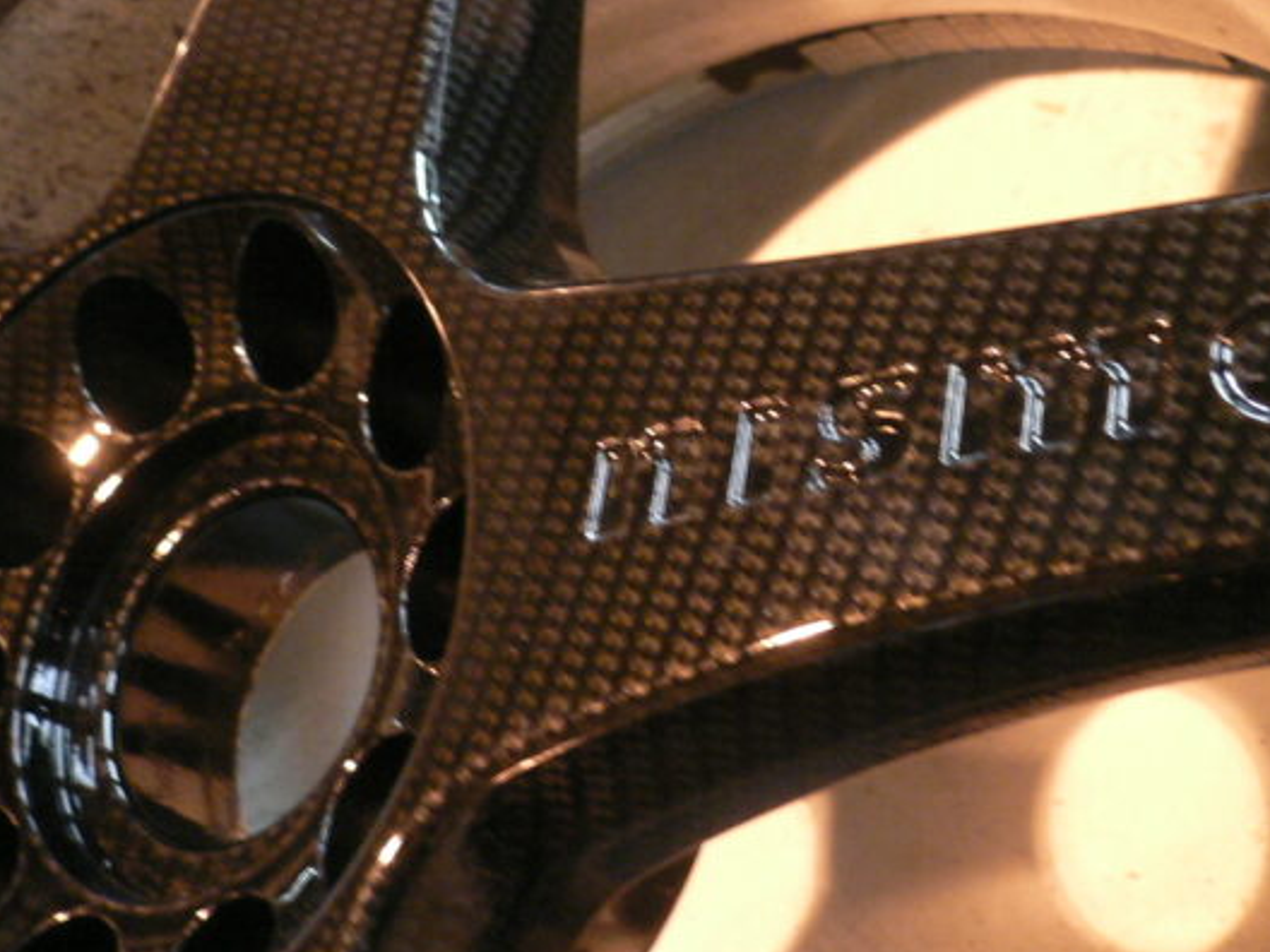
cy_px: 373
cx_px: 722
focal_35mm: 53
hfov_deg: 36.1
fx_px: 1944
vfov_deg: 27.5
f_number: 2.8
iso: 200
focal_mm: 5.8
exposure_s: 1/8
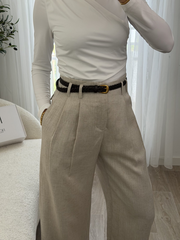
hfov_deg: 30.3
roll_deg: +0.2
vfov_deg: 39.7
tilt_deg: -34.6
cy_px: 120
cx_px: 90
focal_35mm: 48
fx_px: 333
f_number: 1.78
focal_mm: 6.76
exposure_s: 1/285
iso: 80
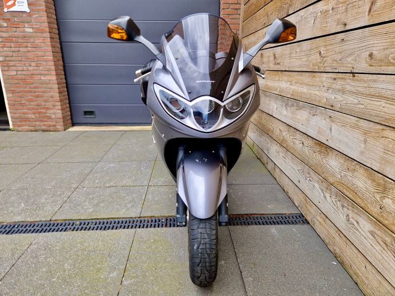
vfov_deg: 58.9
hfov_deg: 73.9
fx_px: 262
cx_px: 198
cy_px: 148
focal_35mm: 23
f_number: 1.8
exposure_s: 1/263
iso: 50
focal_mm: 5.4
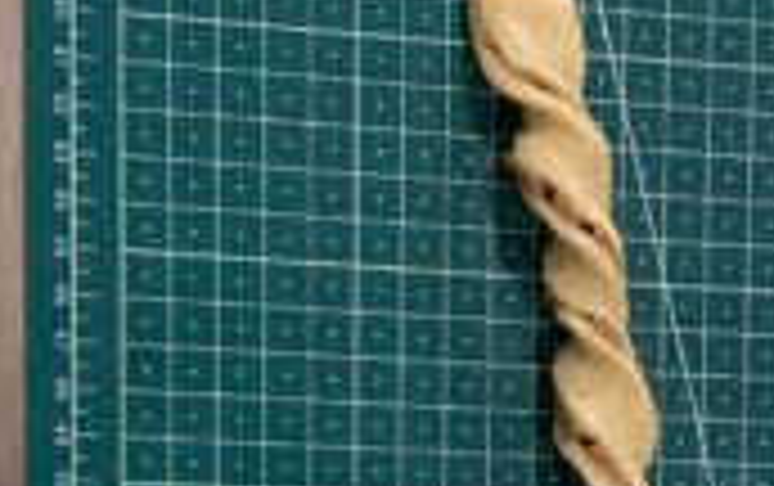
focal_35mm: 80
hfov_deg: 25.5
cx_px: 574
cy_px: 778
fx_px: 1690
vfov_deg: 14.9
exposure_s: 1/33
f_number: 1.8
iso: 500
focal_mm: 4.25
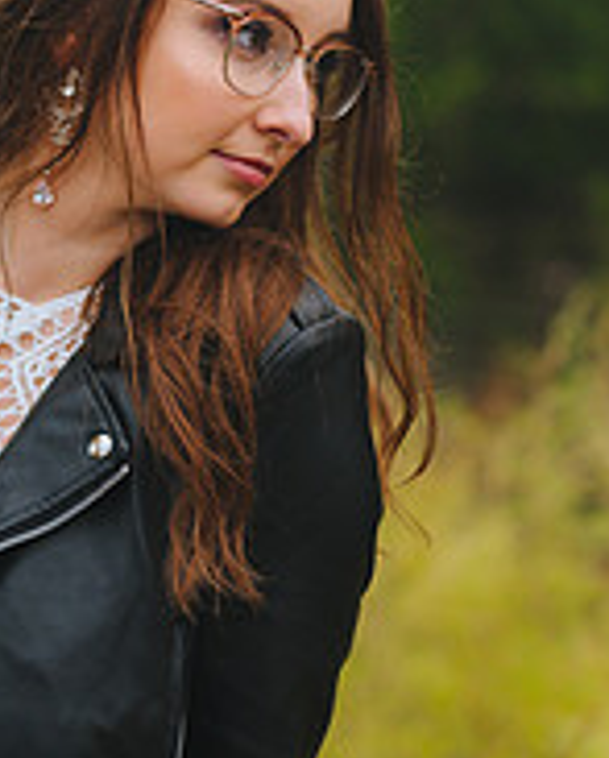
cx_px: 81
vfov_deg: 16.7
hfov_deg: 13.3
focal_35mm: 115
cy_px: 464
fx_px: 2585
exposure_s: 1/100
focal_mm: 50
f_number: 2
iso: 500
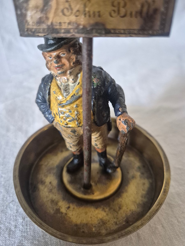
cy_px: 123
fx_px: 164
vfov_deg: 73.9
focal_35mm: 23
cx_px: 92
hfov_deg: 58.9
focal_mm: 5.4
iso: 1250
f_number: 1.8
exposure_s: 1/100
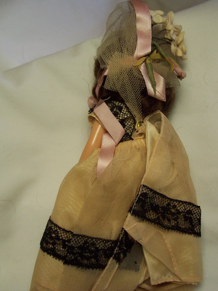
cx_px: 109
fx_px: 311
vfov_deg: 50.1
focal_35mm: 37
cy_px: 146
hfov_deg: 38.7
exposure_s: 1/180
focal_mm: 5.6
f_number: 2.8
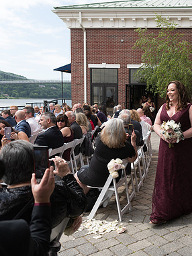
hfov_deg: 33.2
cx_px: 175
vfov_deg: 45.8
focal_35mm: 41
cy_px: 127
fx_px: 303
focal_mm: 28
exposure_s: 1/640
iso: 64
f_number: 2.8
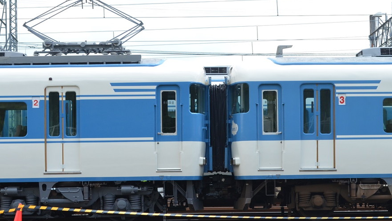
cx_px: 205
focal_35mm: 103
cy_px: 105
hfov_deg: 20.7
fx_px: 1071
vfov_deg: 11.8
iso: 400
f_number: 9
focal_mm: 48
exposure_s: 1/320
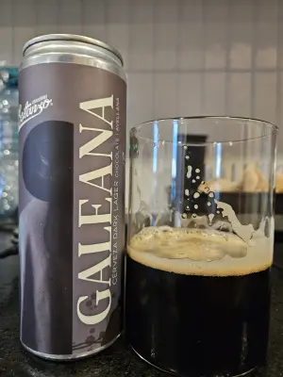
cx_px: 142
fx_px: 251
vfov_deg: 73.9
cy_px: 188
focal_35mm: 23
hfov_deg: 58.9
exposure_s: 1/40
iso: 500
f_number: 1.8
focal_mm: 5.4
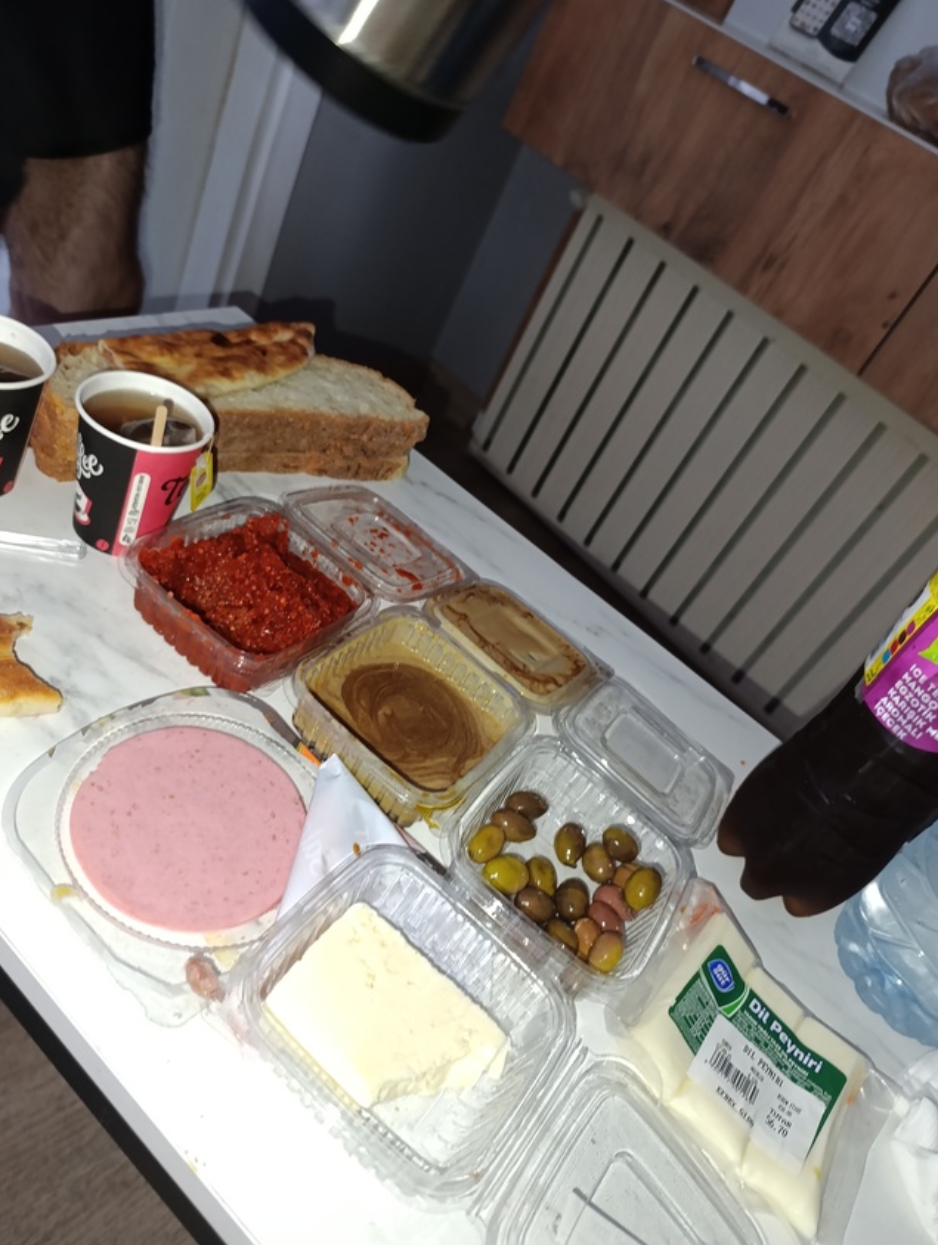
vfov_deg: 69.2
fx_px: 901
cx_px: 458
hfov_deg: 55.0
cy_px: 586
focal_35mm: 25
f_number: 1.6
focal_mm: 6.14
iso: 1000
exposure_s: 1/50
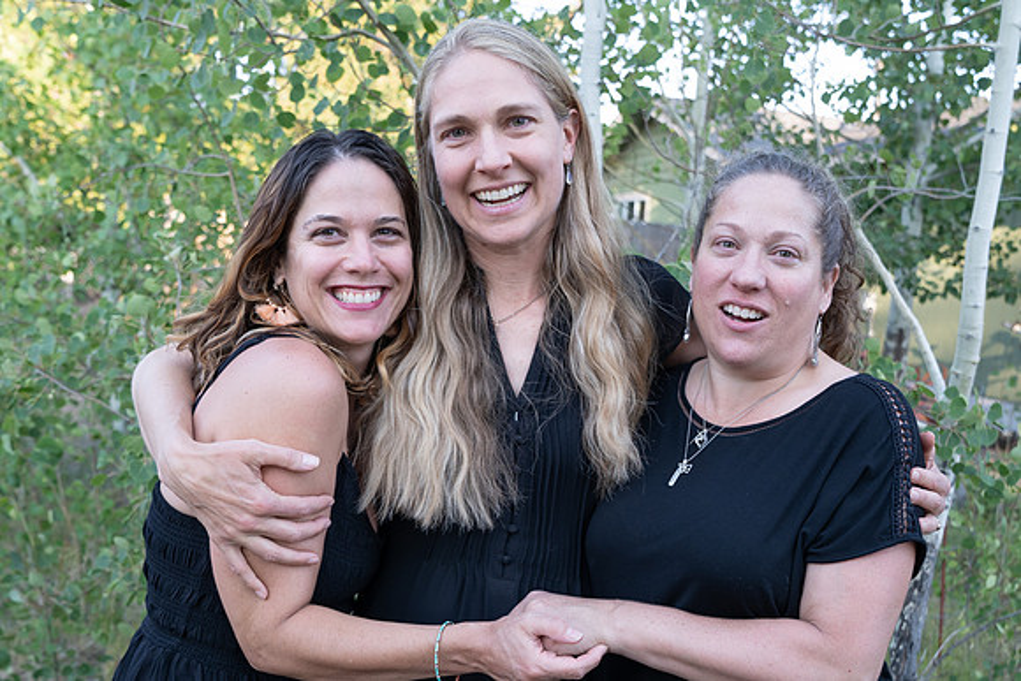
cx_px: 550
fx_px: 1086
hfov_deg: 50.3
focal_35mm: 38
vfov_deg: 34.5
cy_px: 458
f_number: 4
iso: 320
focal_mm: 25
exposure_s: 1/160
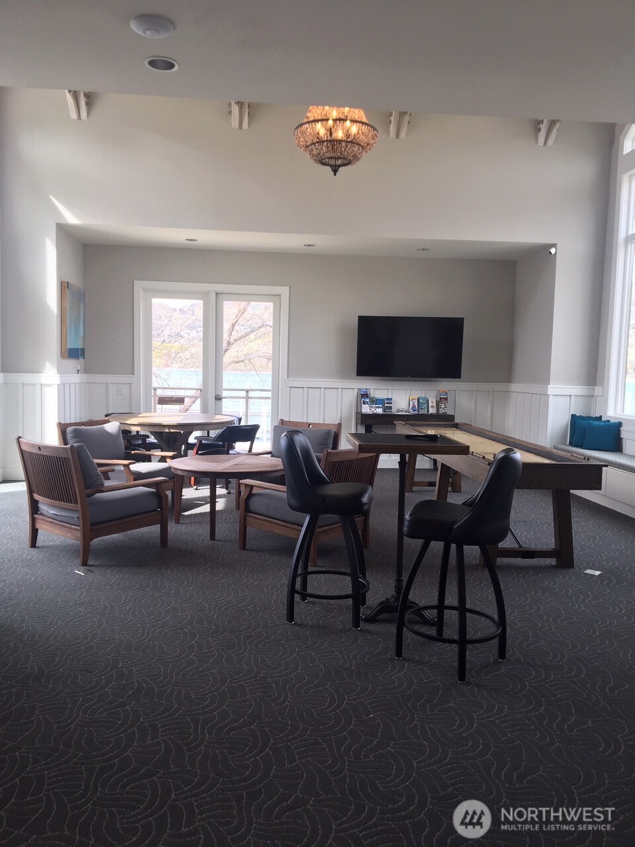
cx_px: 318
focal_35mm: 29
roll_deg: -1.0
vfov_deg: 61.7
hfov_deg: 48.2
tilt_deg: -3.4
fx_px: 709
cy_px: 424
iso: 25
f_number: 2.2
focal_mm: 4.15
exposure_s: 1/120
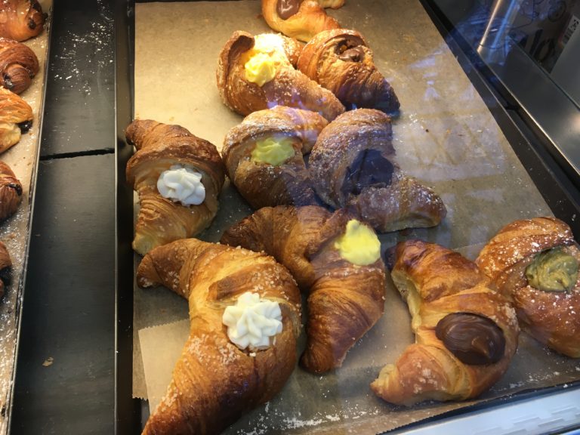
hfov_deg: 61.7
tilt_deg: -48.4
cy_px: 218
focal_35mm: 29
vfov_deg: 48.2
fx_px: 486
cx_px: 290
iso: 40
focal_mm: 4.15
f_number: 2.2
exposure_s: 1/33
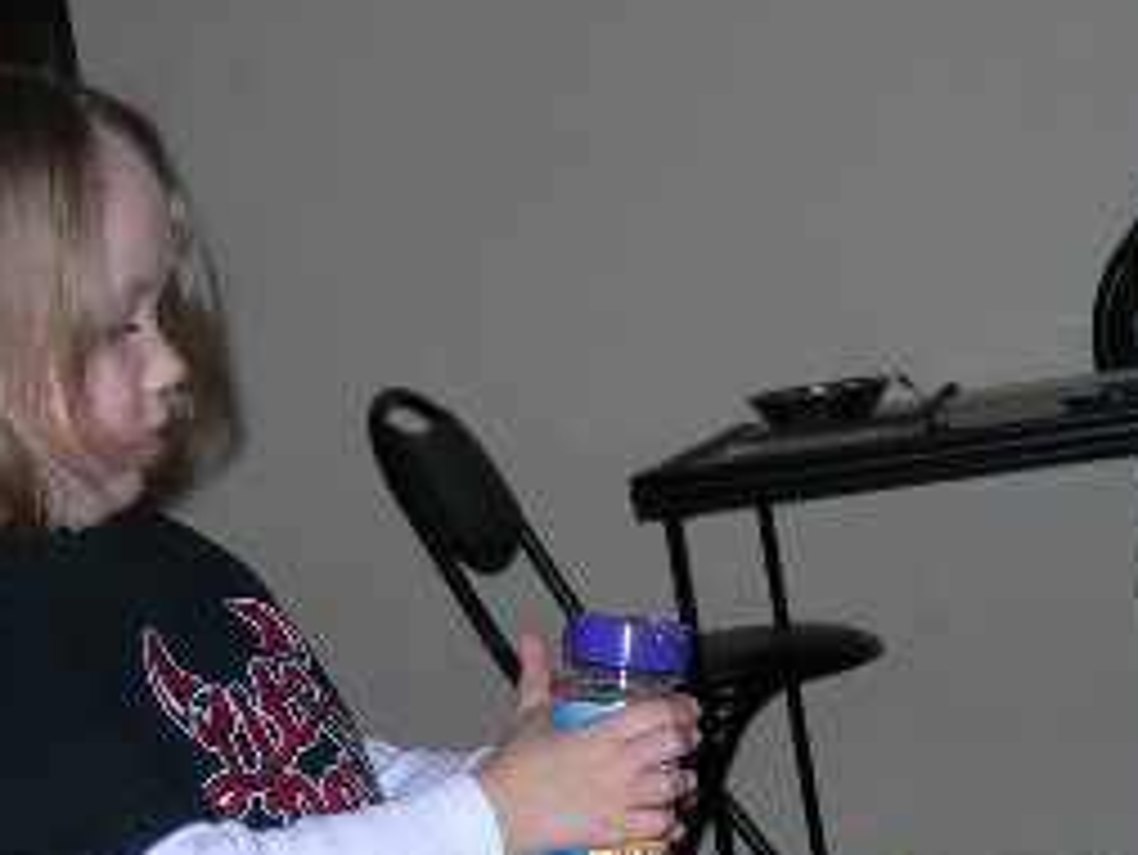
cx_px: 913
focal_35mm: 96
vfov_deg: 15.2
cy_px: 814
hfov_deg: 20.2
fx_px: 3157
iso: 50
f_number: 2.8
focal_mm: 7.8
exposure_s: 1/60.1
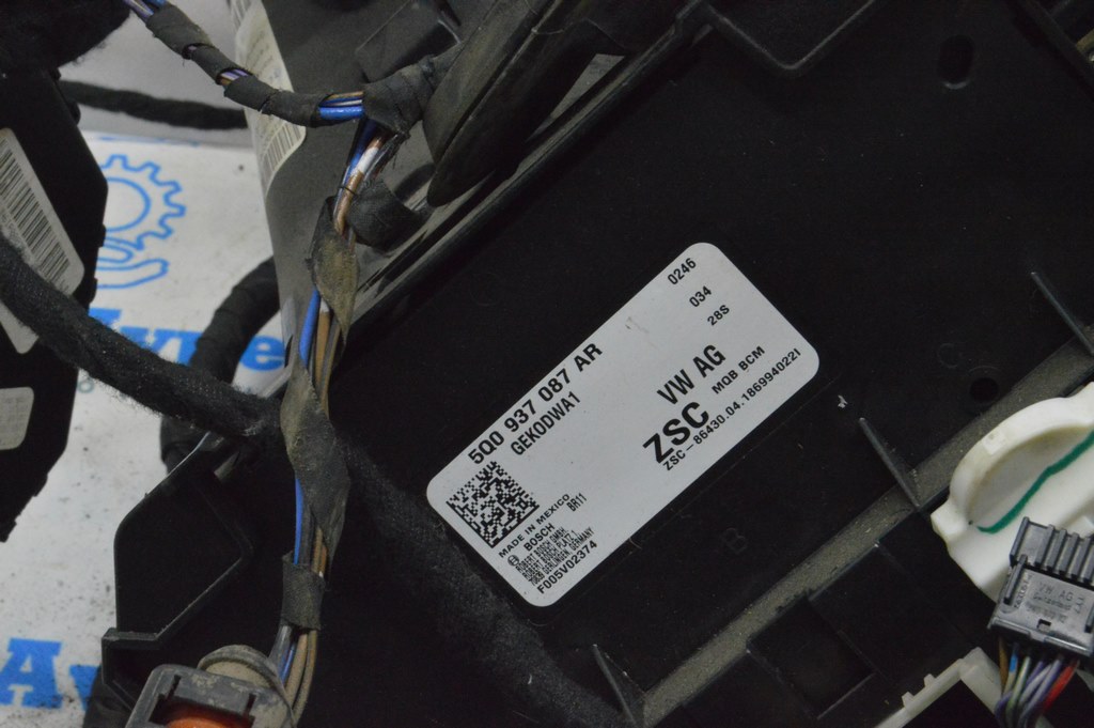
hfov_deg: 24.6
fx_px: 2505
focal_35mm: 82
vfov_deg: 16.5
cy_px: 364
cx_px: 547
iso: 6400
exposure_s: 1/20
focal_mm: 55
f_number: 20
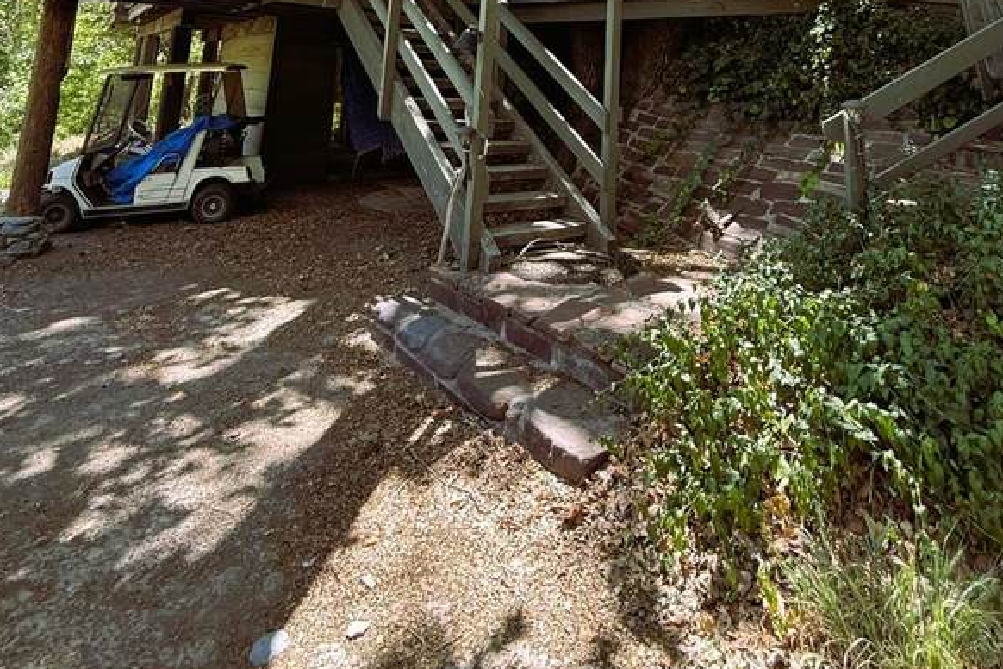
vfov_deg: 42.7
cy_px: -52
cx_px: 557
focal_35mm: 24
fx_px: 669
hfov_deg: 73.5
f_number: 2.2
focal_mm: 2.22
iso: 64
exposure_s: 1/207
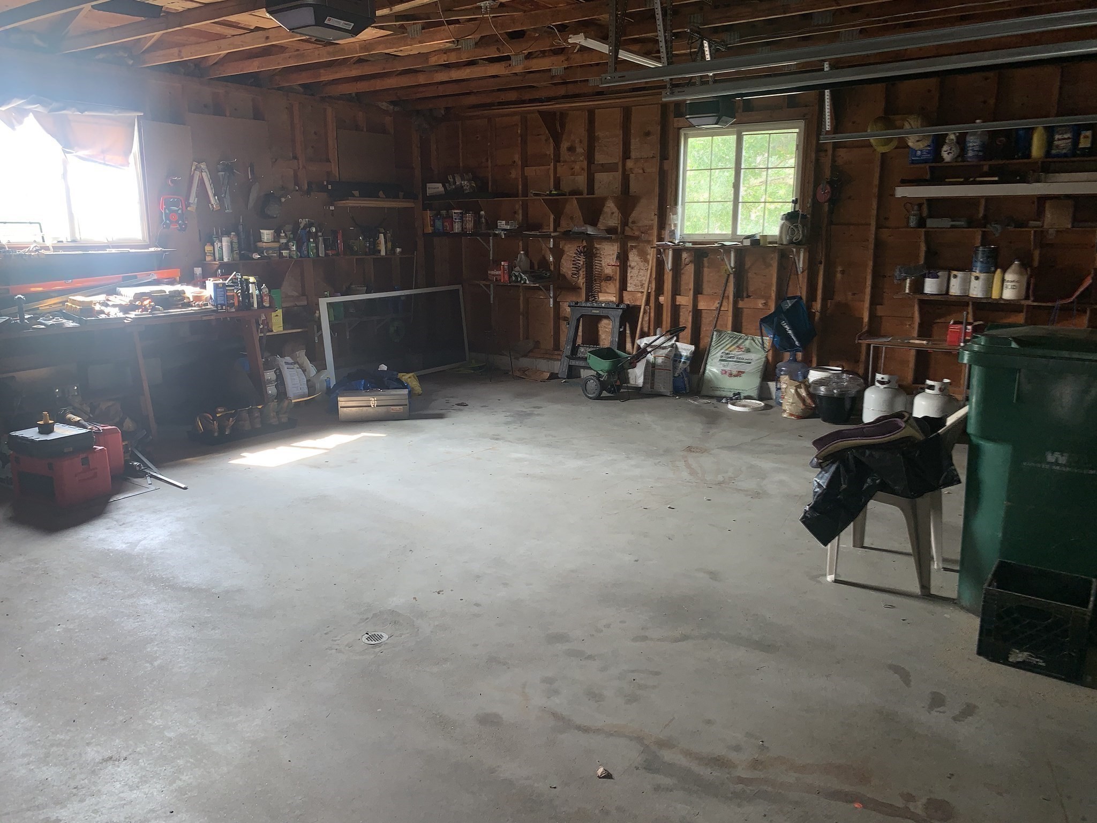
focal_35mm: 26
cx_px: 548
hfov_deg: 67.3
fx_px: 824
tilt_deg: -11.8
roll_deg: +0.3
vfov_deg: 53.1
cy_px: 412
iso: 25
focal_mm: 4.25
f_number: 1.8
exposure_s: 1/30
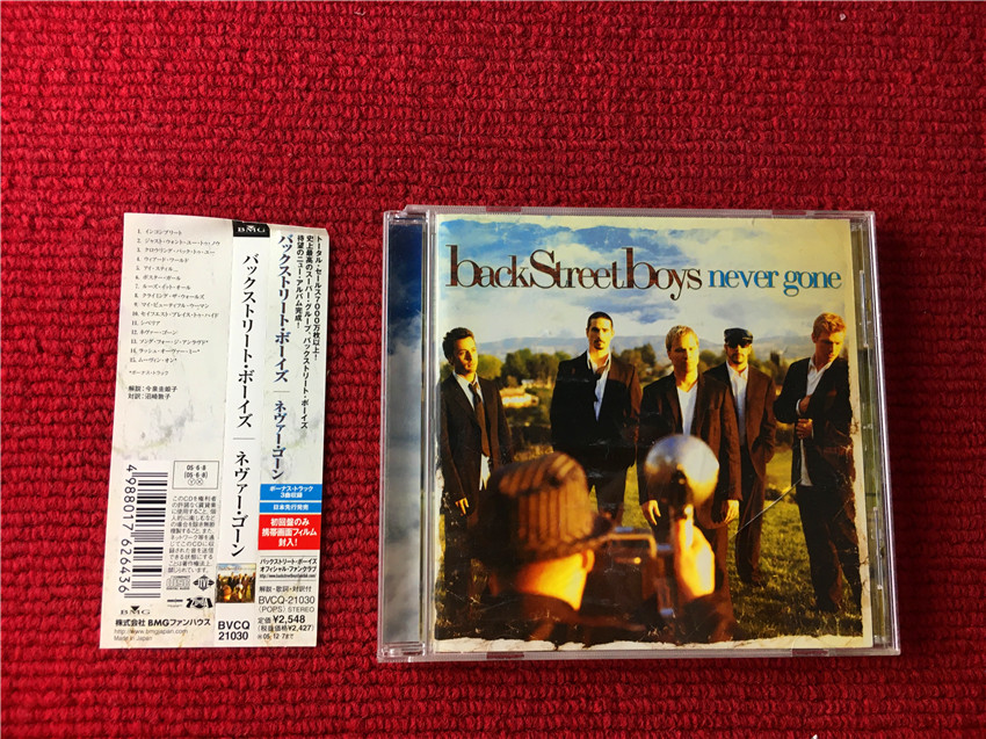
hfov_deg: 61.7
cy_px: 370
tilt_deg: -85.3
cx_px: 493
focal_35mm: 29
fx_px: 826
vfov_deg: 48.2
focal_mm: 4.15
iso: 40
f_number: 2.2
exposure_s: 1/33
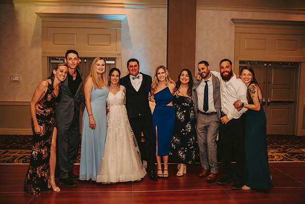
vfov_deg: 41.2
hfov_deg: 58.8
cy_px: 102
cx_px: 152
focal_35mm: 32
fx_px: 271
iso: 500
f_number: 2.8
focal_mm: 31
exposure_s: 1/60
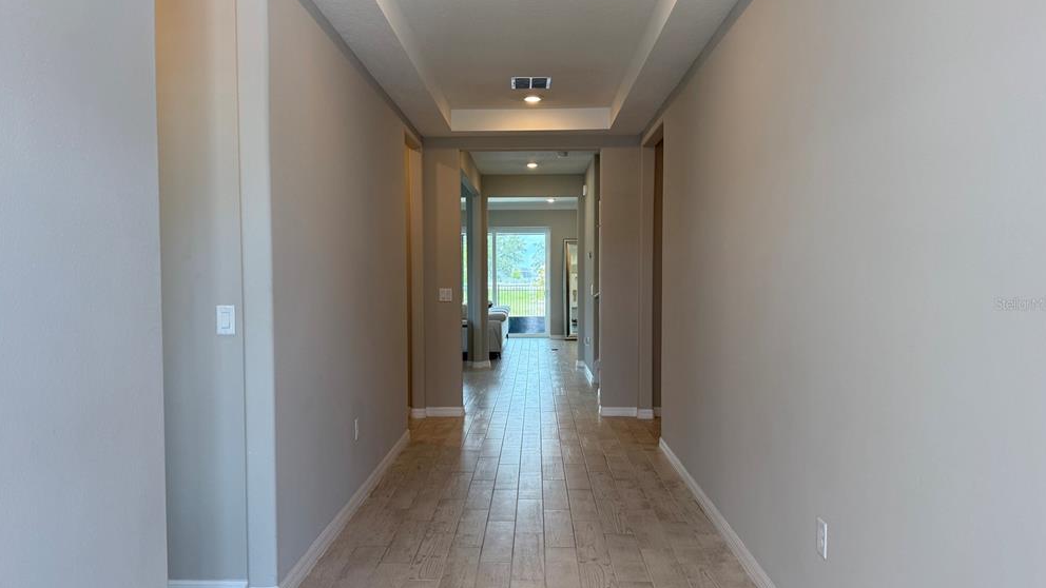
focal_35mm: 27
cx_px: 519
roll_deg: +0.4
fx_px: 749
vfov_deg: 42.9
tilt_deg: -1.7
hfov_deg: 69.9
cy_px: 303
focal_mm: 6.76
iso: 125
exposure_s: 1/232
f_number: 1.78
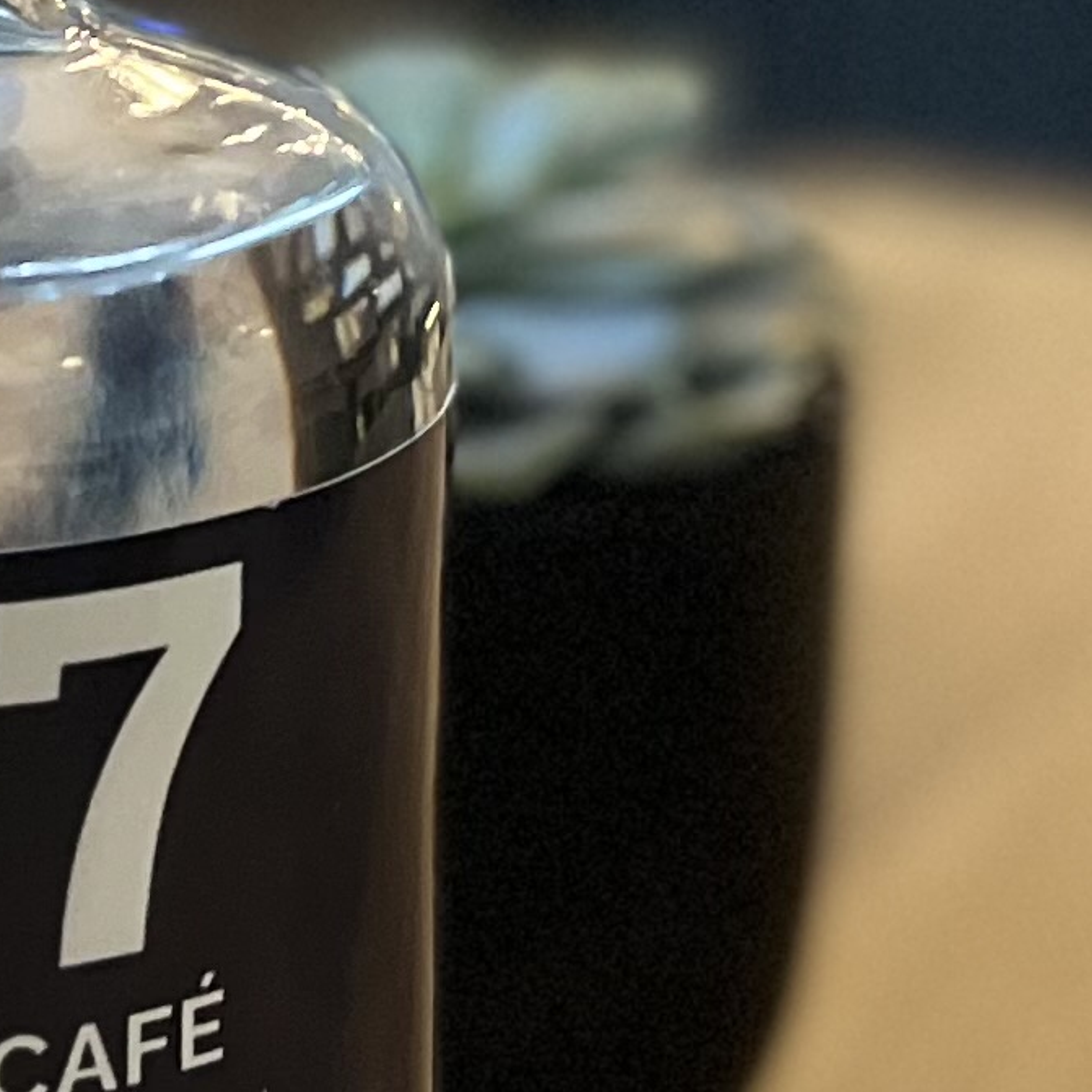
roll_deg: -0.1
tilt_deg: -7.0
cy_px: -495
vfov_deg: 12.1
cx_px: 459
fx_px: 4925
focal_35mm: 138
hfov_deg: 12.6
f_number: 1.5
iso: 500
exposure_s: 1/33
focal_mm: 5.7
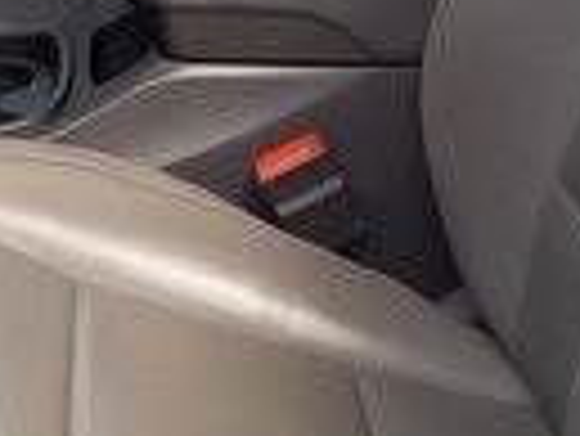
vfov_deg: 9.8
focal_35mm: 149
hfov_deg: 13.0
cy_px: -144
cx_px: -81
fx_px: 2499
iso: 125
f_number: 3.3
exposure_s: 1/250
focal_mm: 4.1
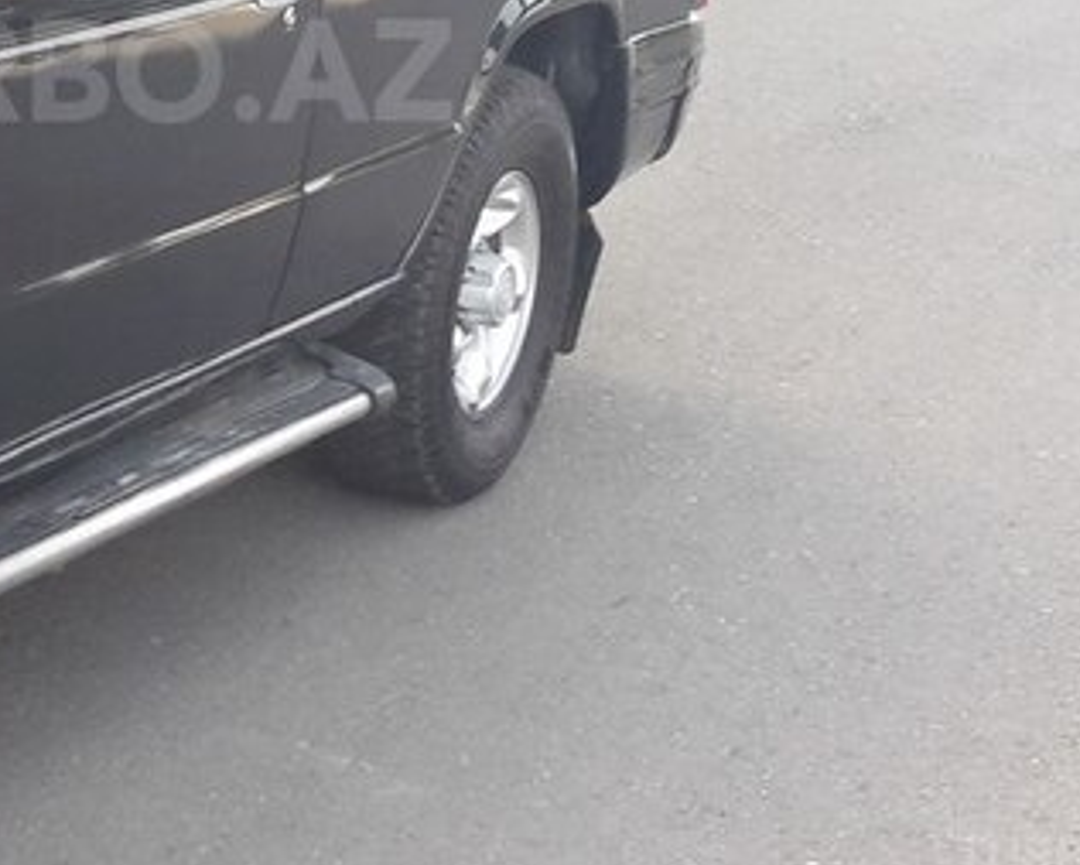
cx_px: 103
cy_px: 70
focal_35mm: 57
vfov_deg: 25.8
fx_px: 1823
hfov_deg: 31.4
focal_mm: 3.7
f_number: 1.9
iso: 40
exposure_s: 1/212
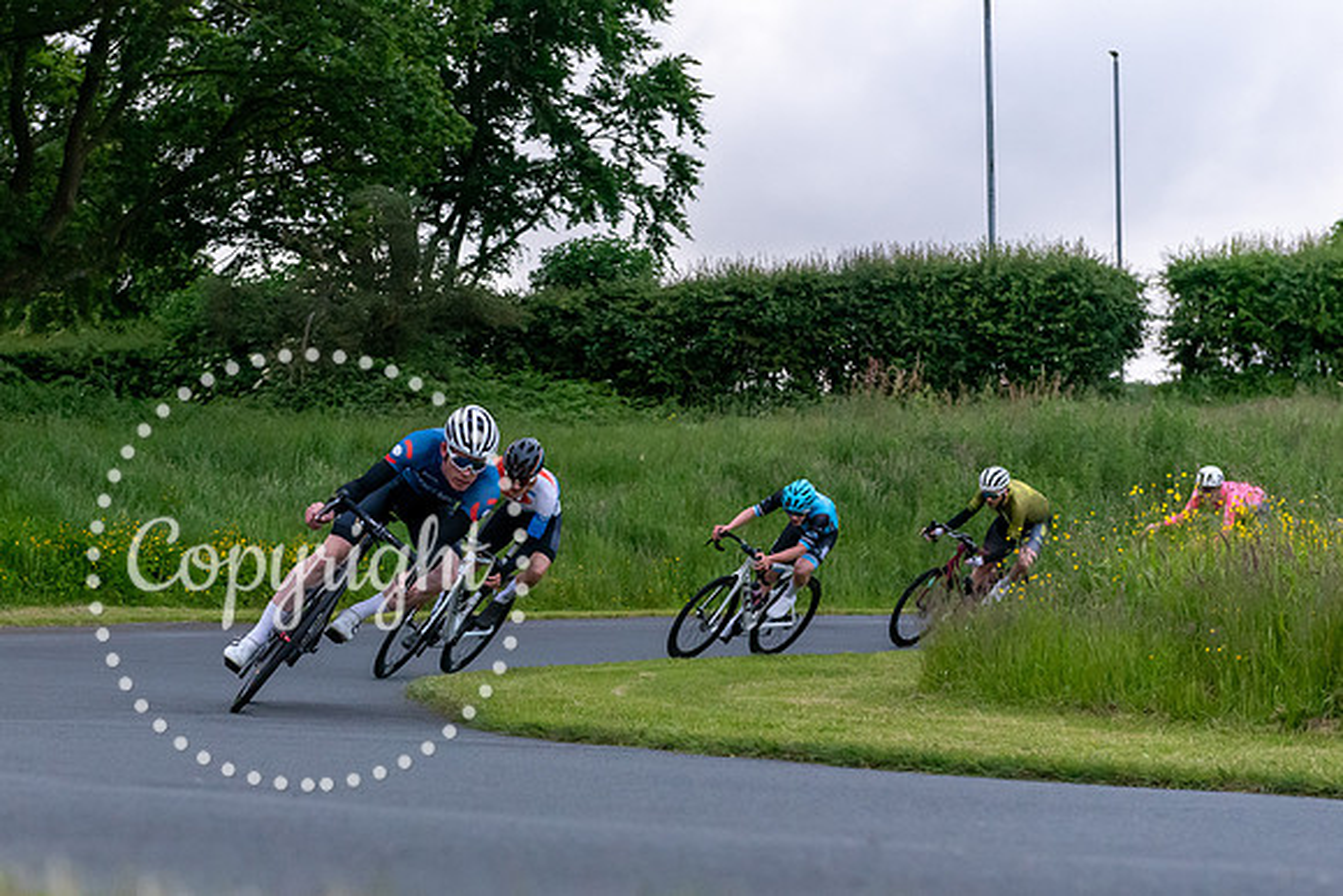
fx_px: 3251
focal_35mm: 87
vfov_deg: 15.7
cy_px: 557
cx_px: 469
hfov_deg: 23.3
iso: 4500
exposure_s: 1/800
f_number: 4.5
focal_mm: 66
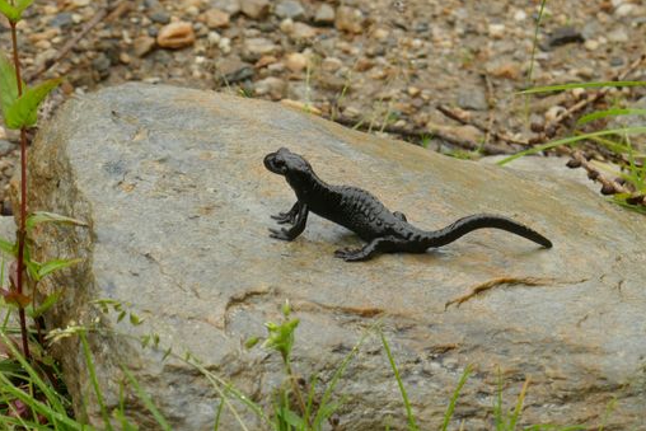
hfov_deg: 16.5
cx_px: 322
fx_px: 2226
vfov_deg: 11.1
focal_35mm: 124
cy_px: 215
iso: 200
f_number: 6.3
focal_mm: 44.9
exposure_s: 1/100
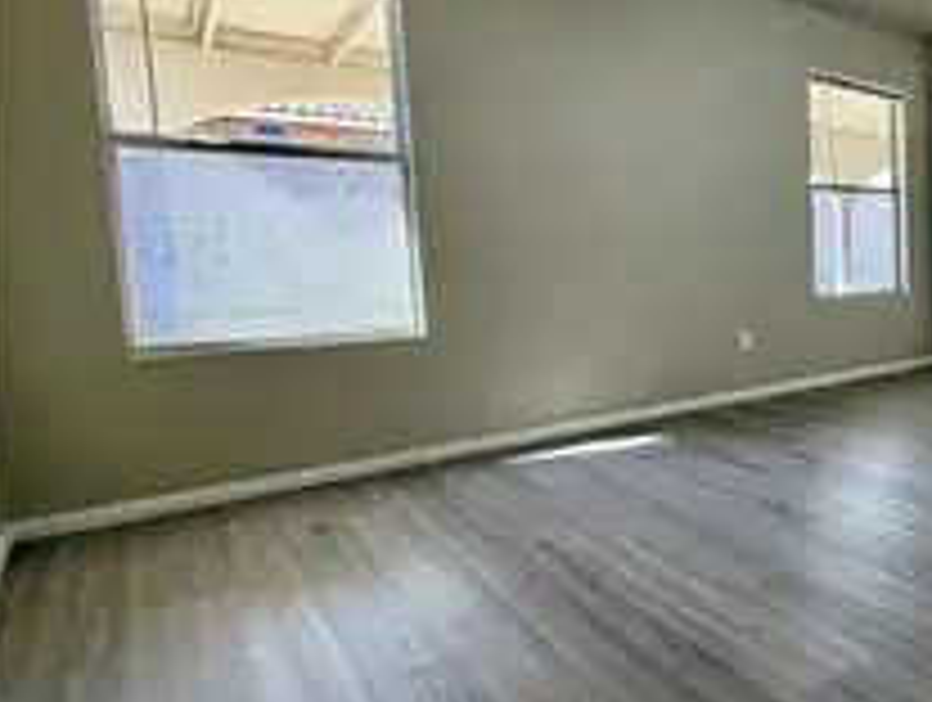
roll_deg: +1.3
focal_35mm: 27
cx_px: 878
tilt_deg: -5.1
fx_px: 728
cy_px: 310
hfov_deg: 54.6
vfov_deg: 51.4
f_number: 2.2
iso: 125
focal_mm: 2.22
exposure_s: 1/120
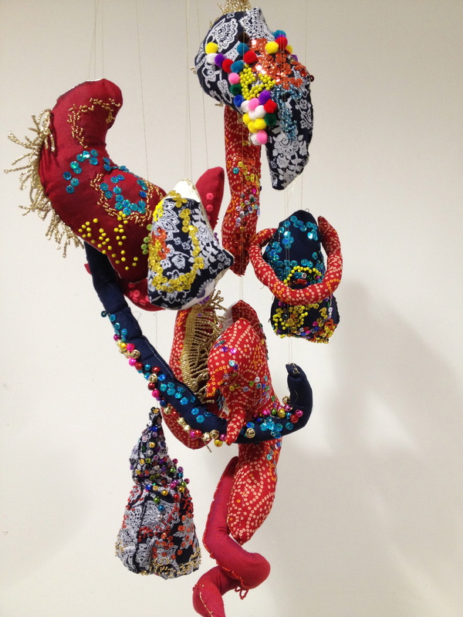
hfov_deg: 40.7
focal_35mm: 35
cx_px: 232
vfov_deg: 52.6
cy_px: 308
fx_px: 624
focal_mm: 4.28
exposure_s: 1/20
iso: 125
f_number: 2.4
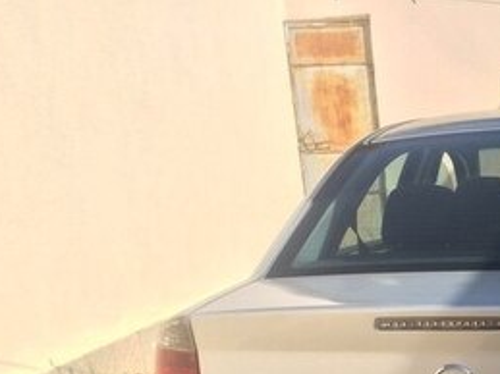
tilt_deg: -23.2
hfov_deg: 24.6
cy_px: 473
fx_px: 1068
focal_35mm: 74
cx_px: 548
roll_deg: +0.0
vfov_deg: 18.6
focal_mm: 4.15
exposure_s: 1/1953
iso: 32
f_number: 2.2
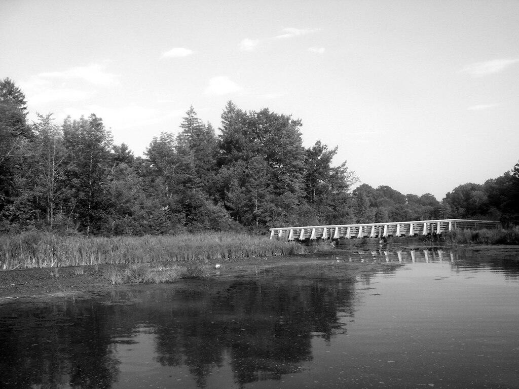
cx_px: 260
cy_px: 194
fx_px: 525
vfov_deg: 40.7
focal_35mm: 35
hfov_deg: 52.6
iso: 64
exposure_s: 1/45
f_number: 6.7
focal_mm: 7.18
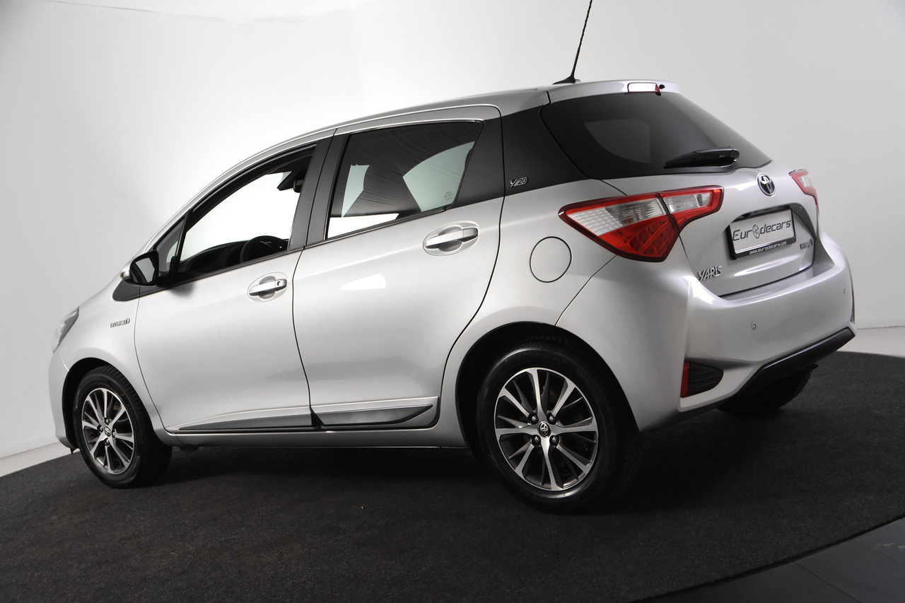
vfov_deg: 28.9
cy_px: 302
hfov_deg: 42.3
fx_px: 1169
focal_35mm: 46
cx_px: 452
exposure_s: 1/125
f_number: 5.6
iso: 1600
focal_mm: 31
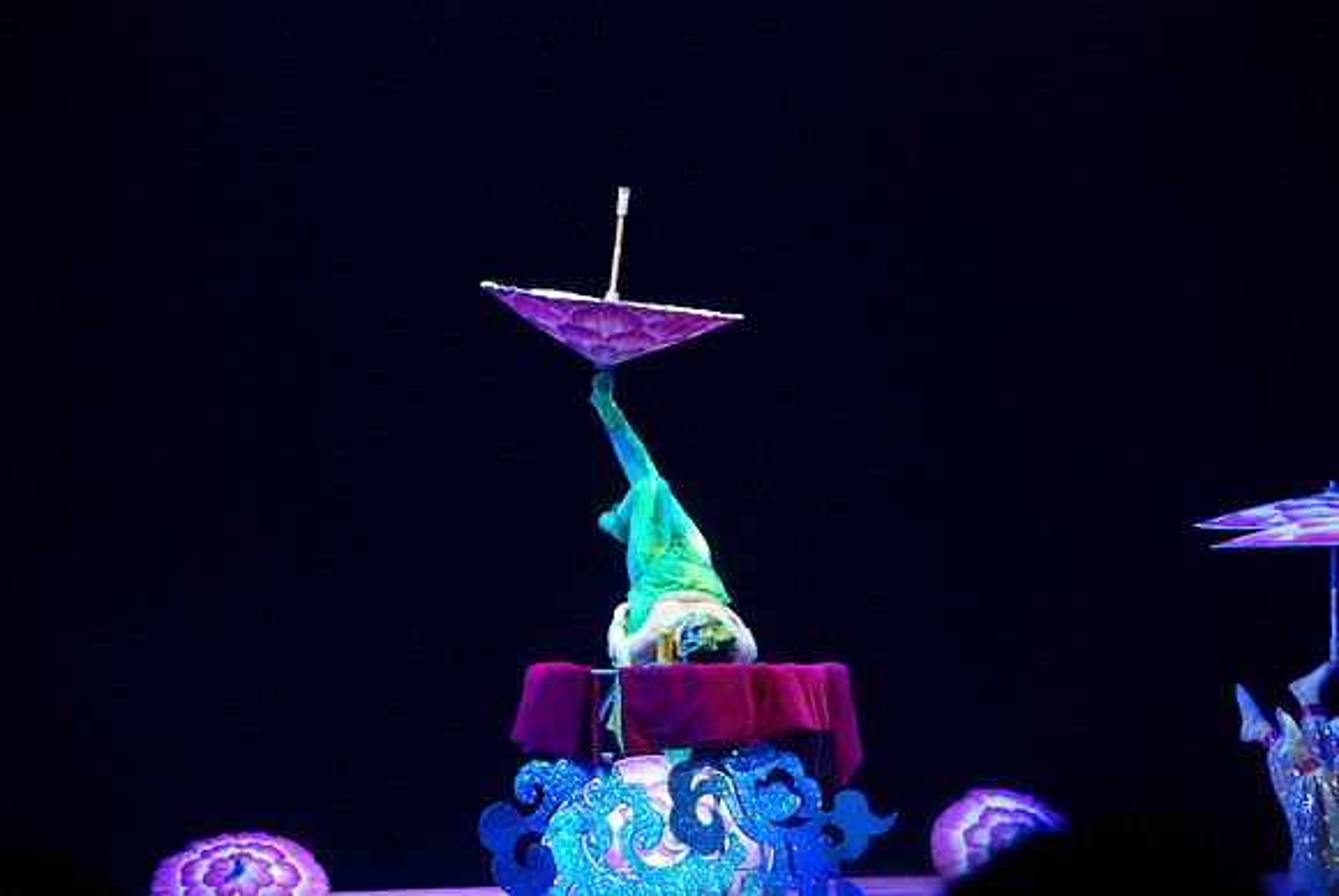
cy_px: 448
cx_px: 670
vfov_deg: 8.7
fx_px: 5864
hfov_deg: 13.0
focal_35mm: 158
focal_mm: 105
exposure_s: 1/40
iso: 1000
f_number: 5.3
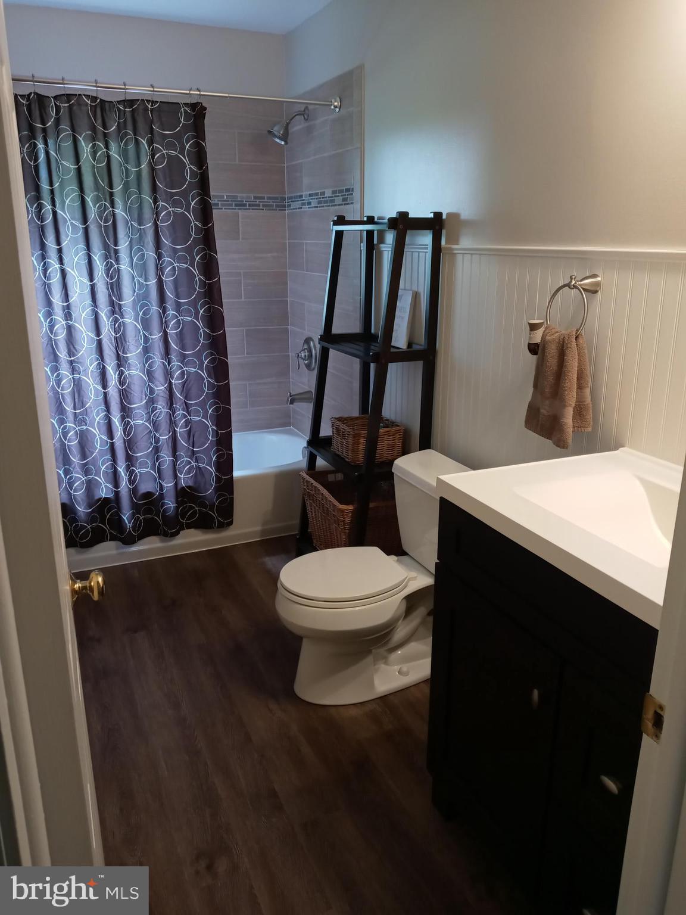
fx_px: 740
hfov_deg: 49.7
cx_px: 343
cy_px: 458
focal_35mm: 28
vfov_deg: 63.4
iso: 200
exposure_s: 1/30
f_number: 1.8
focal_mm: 3.61
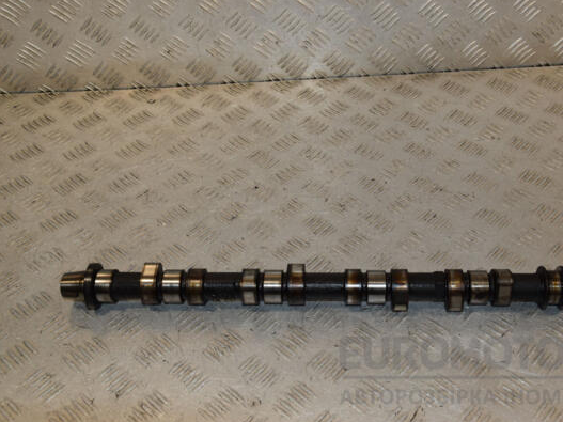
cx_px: 319
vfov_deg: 31.5
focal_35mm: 46
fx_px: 748
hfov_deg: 41.2
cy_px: 210
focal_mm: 28
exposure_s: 1/200
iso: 800
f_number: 9
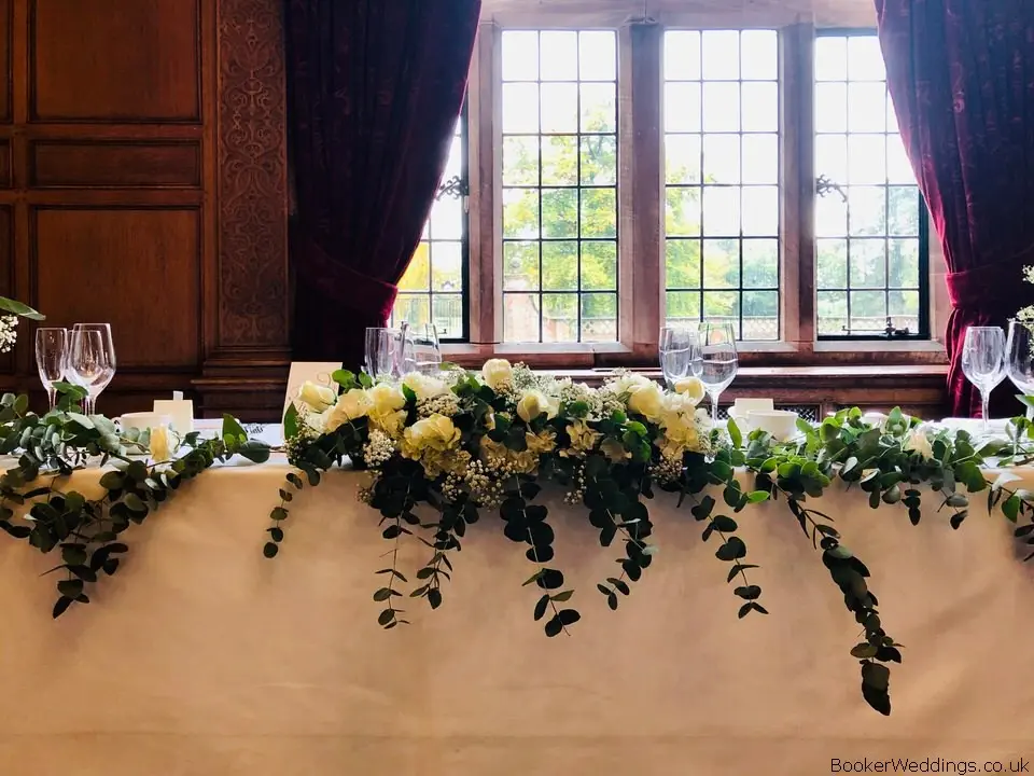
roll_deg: +0.6
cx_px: 517
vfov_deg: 49.7
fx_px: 836
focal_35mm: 28
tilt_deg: -5.3
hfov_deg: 63.4
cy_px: 388
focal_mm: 4
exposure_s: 1/17
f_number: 1.8
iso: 40
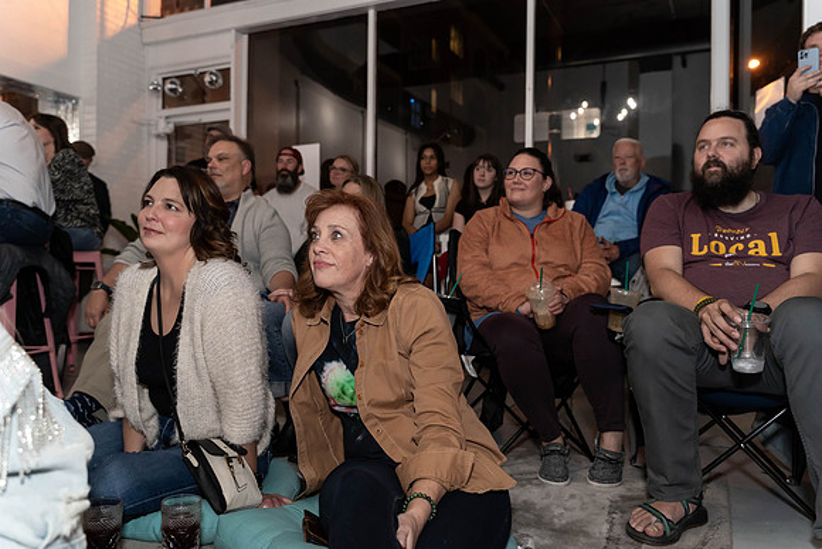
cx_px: 411
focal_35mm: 28
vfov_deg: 46.4
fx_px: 639
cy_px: 274
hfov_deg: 65.5
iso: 4000
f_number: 4
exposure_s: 1/160
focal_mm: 28
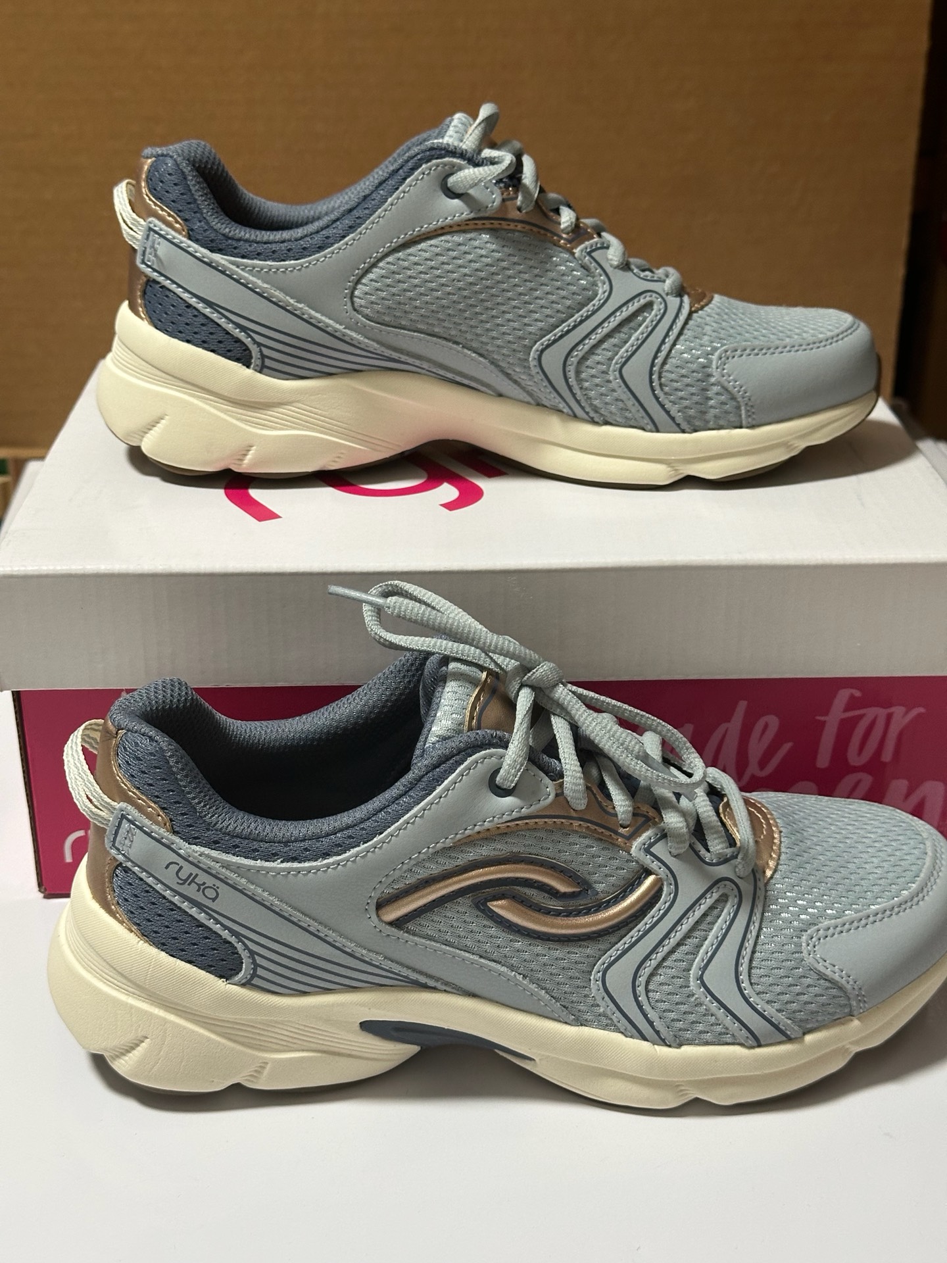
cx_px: 474
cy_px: 632
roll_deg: -1.5
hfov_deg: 30.3
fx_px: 1751
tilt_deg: -25.6
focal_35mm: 48
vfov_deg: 39.7
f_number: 1.78
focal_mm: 6.86
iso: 160
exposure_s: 1/60
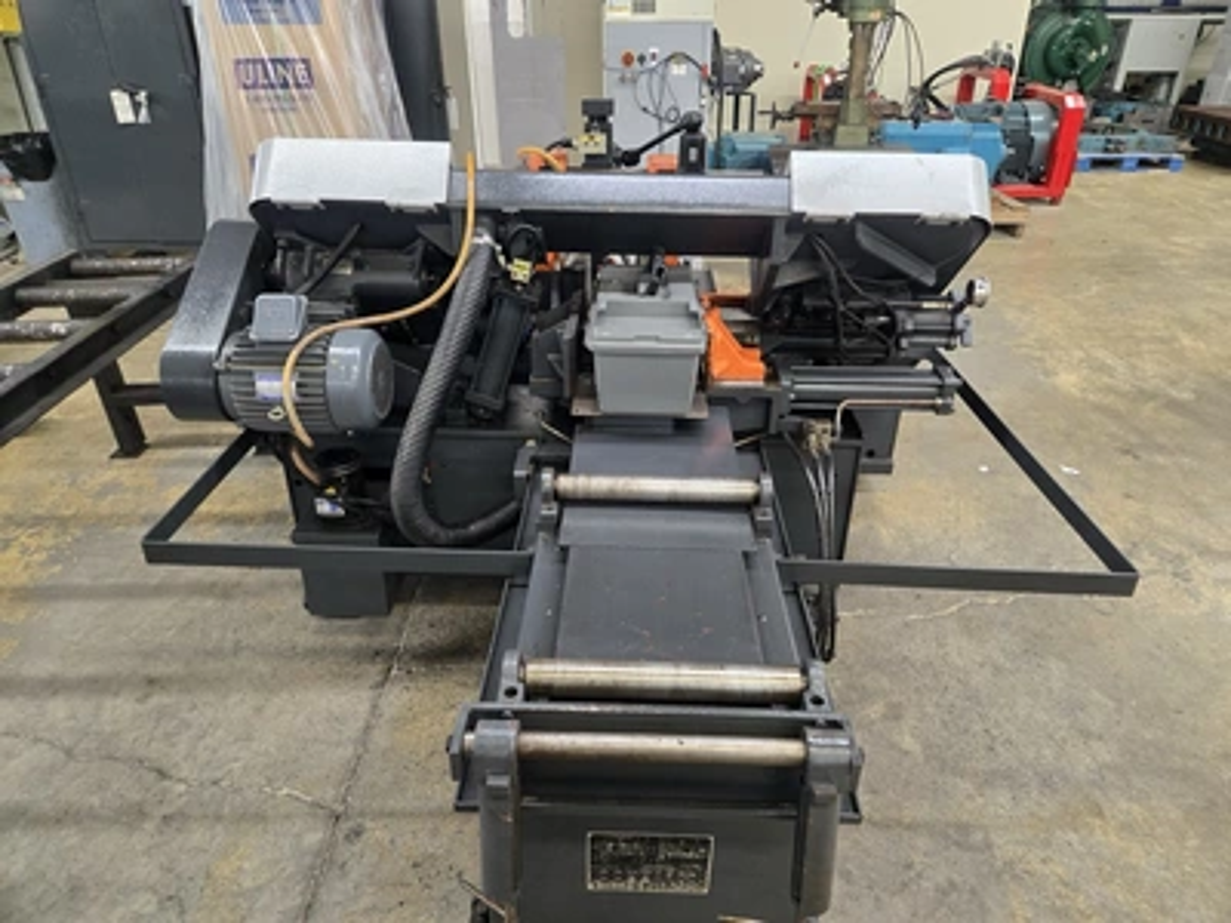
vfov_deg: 58.9
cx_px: 616
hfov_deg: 73.9
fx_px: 818
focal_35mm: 23
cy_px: 462
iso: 400
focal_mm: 5.4
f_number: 1.8
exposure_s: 1/120
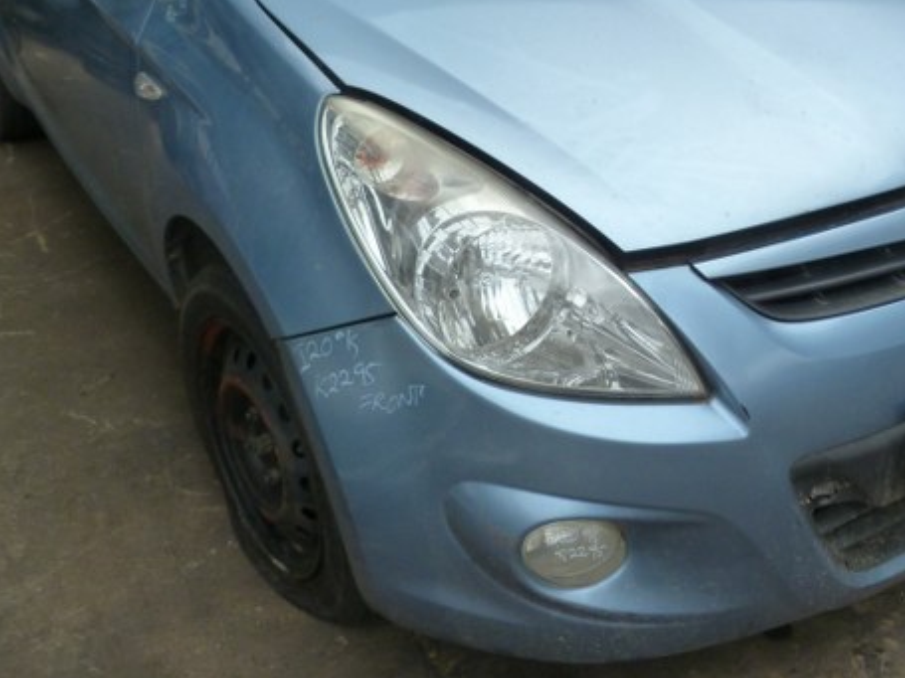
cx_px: 652
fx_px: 1150
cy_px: 103
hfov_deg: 42.0
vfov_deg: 31.7
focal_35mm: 44
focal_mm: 4.5
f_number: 4
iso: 125
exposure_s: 1/250
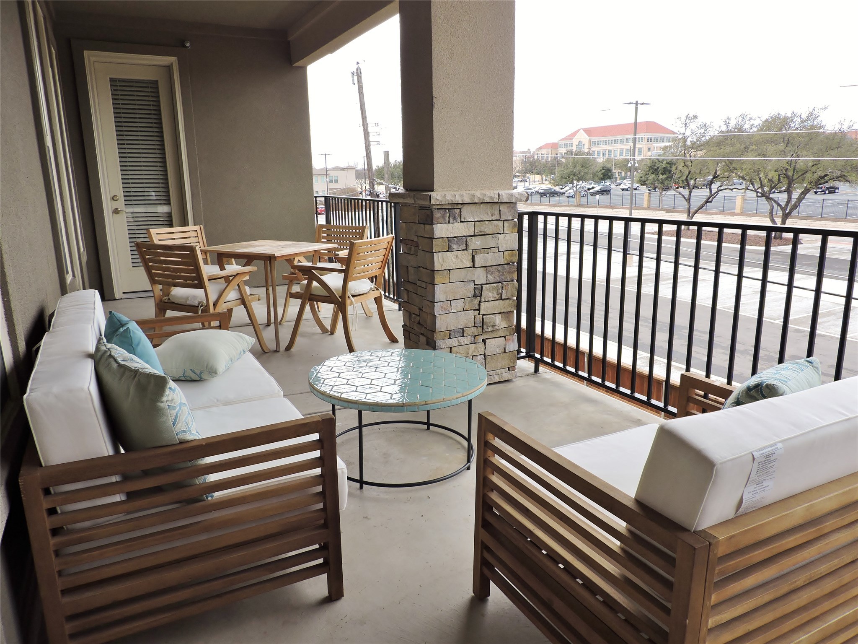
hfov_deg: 71.6
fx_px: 595
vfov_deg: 56.8
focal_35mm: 24
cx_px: 429
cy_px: 322
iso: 100
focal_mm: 4.3
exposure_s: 1/320
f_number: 3
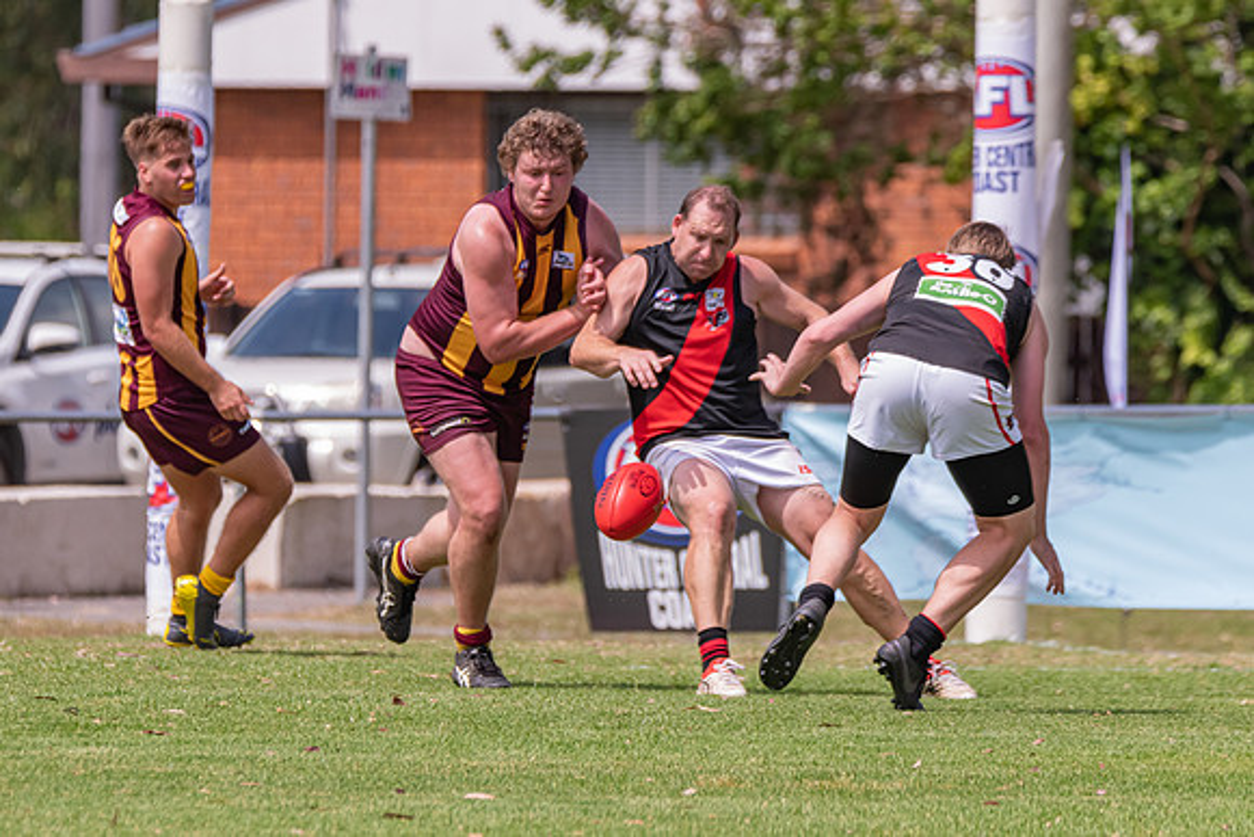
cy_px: 447
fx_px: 18724
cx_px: 540
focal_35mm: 537
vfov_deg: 2.6
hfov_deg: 3.8
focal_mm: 380
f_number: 6.3
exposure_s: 1/2500
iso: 800
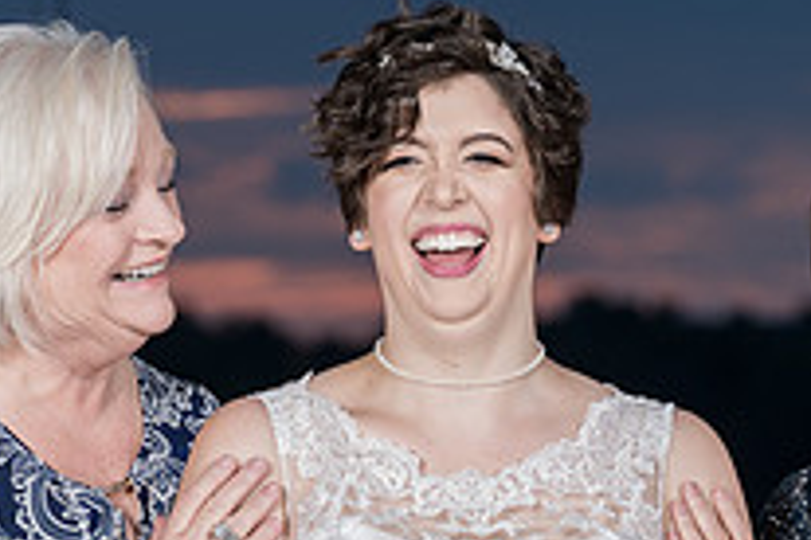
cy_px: 632
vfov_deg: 2.4
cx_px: 474
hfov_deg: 3.6
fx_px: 12817
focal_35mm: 569
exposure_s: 1/200
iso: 100
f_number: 8
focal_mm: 195
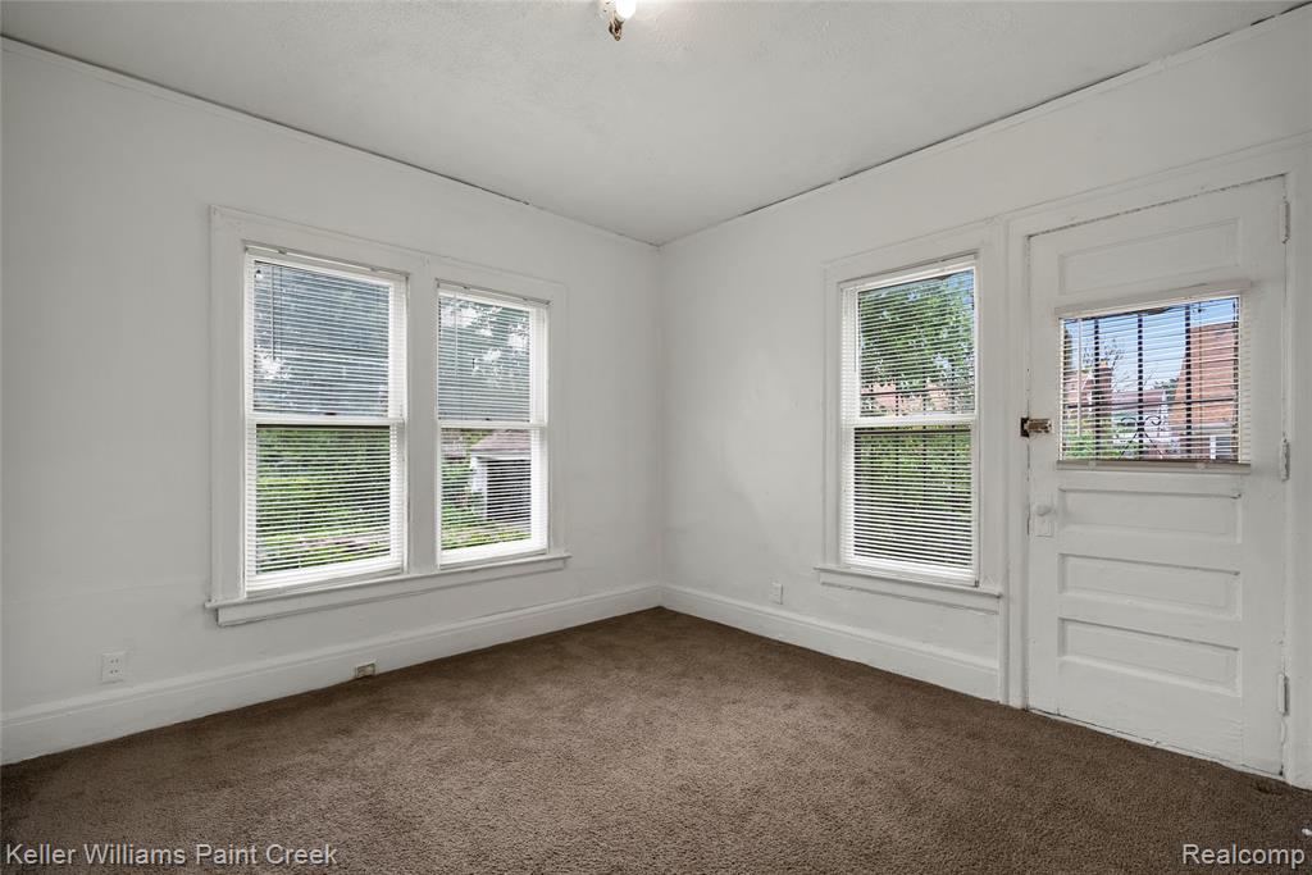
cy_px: 438
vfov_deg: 73.8
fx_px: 583
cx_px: 656
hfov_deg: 96.7
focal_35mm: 16
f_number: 4
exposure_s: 1/15
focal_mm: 16
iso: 100
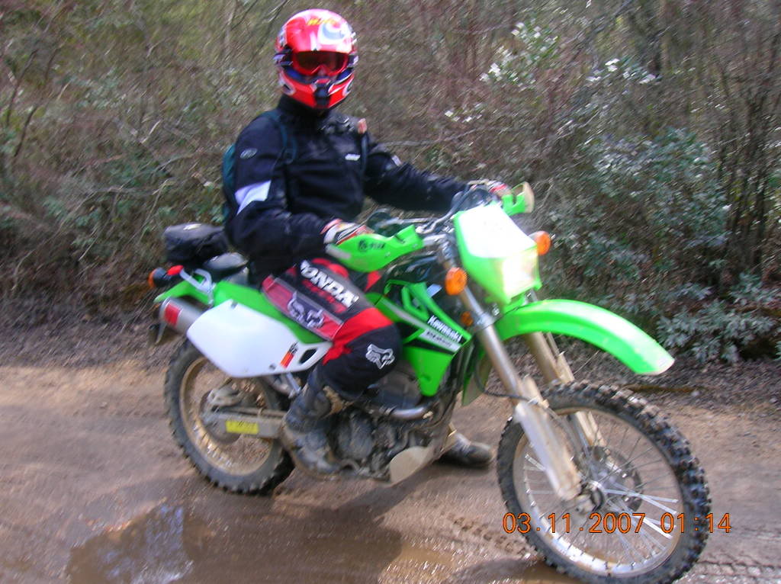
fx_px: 766
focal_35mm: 34
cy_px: 292
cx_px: 390
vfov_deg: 41.7
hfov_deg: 54.0
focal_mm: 5.7
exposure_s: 1/53.2
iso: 50
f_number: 4.9
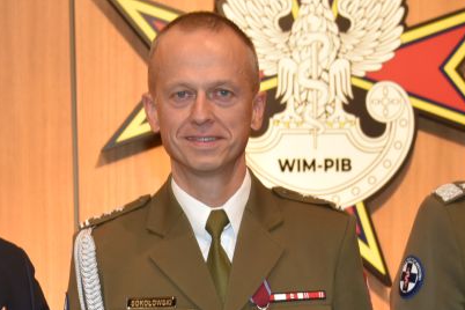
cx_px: 215
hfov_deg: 19.1
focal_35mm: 107
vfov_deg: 12.6
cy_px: 339
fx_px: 1382
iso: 900
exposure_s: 1/60
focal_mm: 42
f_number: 4
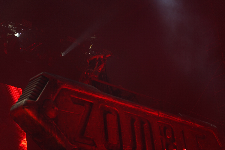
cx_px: 112
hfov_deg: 19.5
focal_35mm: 105
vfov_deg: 13.0
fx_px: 656
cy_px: 75
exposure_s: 1/125
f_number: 4
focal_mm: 105
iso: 800
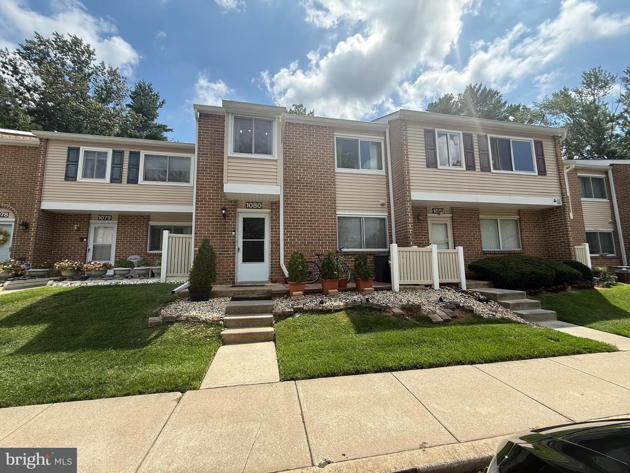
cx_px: 315
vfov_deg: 85.7
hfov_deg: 102.1
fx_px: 255
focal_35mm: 14
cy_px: 236
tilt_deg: +9.6
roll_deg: +0.2
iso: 50
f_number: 2.2
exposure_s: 1/970
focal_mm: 2.22
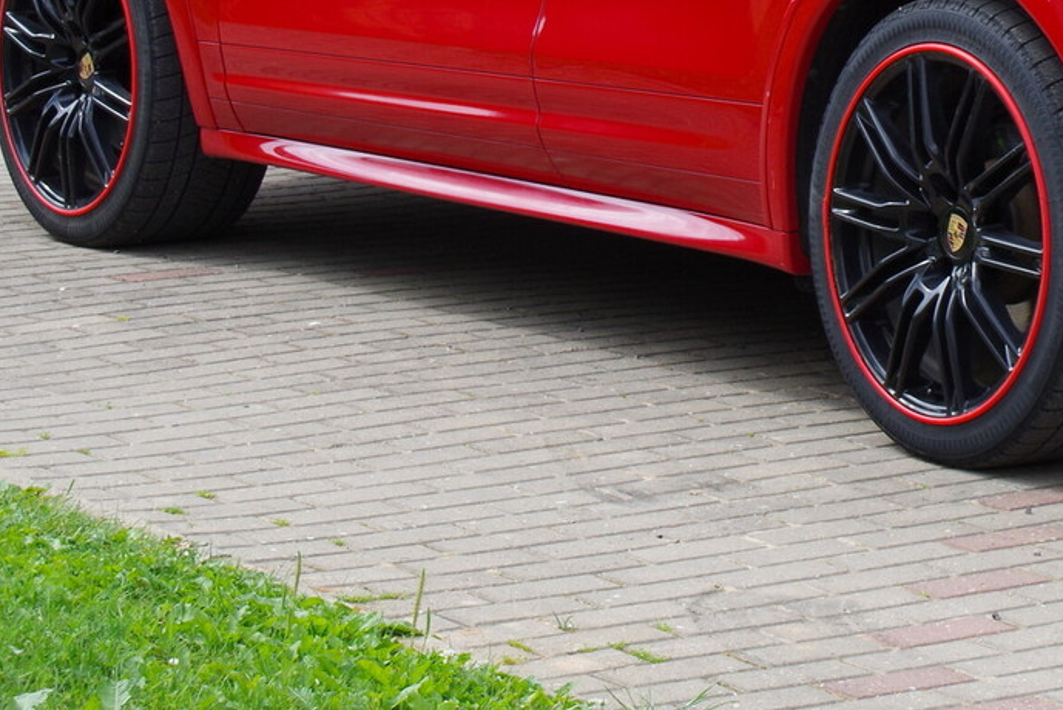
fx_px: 4933
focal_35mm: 167
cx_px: 1082
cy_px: -9
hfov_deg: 12.2
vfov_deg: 8.2
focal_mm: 48
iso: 200
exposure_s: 1/125
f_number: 11
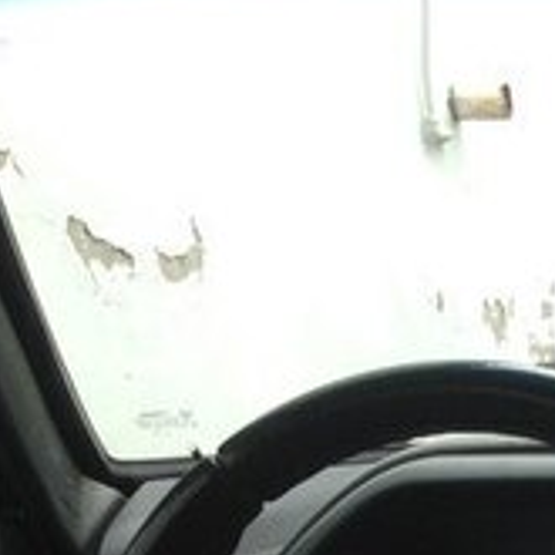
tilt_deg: -12.3
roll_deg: +1.1
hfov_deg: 13.3
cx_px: 1016
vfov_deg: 14.2
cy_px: 742
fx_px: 2122
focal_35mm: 117
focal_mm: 4.12
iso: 64
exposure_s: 1/120
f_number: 2.4
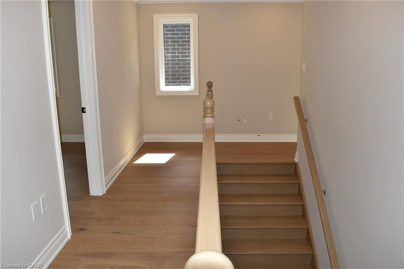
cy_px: 134
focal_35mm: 27
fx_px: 303
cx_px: 202
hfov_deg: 67.4
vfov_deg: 47.9
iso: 200
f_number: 7.1
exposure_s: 1/60
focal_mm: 18
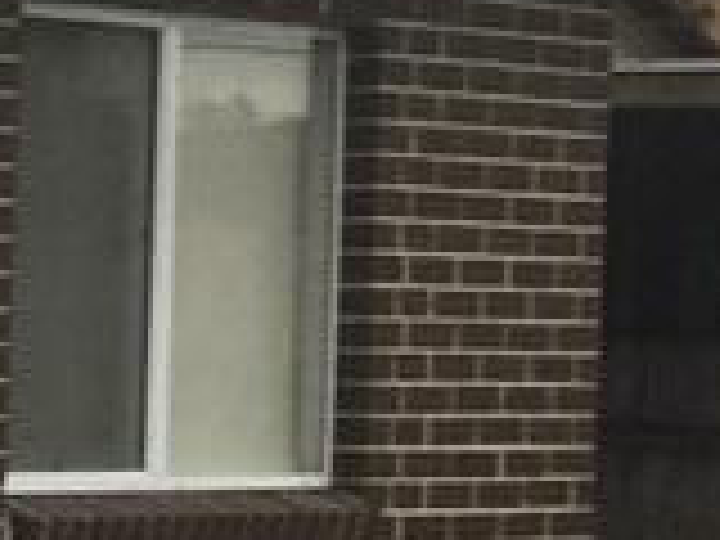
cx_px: -1120
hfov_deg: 8.8
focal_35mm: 199
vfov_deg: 7.4
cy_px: 652
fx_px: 4139
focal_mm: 3.3
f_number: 2.4
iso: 32
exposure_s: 1/50
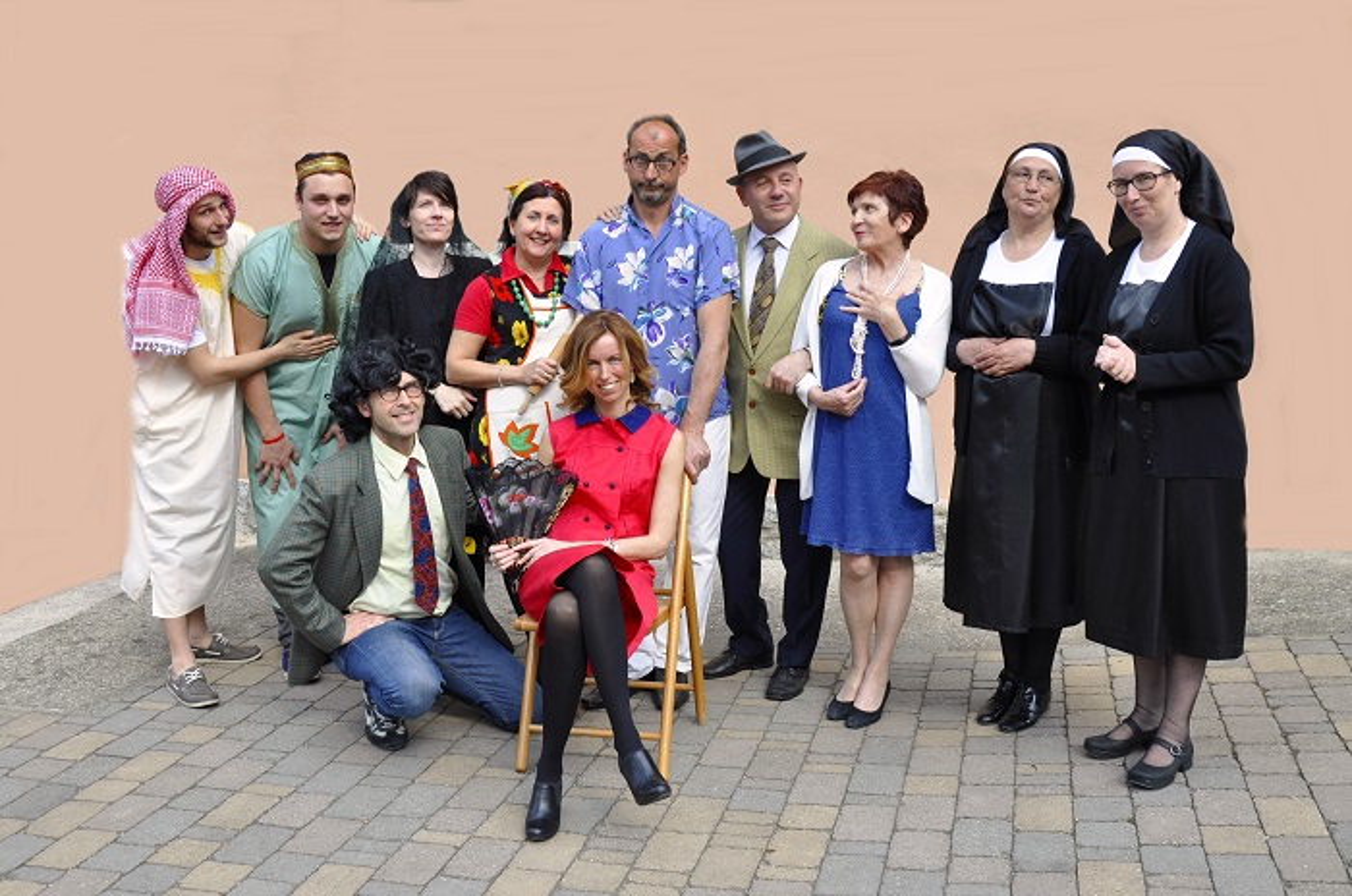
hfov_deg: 53.2
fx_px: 1350
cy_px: 448
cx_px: 676
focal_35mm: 36
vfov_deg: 36.7
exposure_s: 1/320
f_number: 6.3
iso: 320
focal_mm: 24
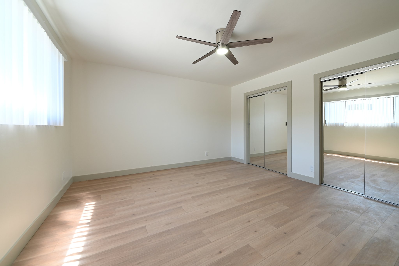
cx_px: 200
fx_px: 144
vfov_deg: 85.4
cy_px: 133
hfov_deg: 108.3
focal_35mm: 13
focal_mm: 13
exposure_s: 1/5
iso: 250
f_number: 8
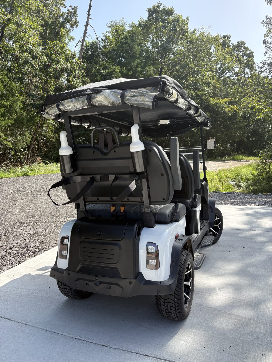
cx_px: 136
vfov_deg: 67.3
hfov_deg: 53.1
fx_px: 272
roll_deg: -4.7
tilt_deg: -7.8
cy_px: 181
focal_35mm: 26
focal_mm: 5.96
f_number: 1.6
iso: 64
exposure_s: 1/1064
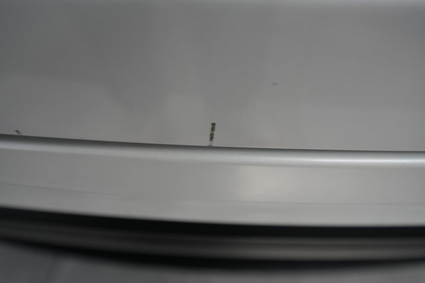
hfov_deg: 65.5
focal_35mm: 28
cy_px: 142
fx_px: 330
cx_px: 212
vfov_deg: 46.4
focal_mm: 28
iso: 800
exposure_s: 1/60
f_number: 4
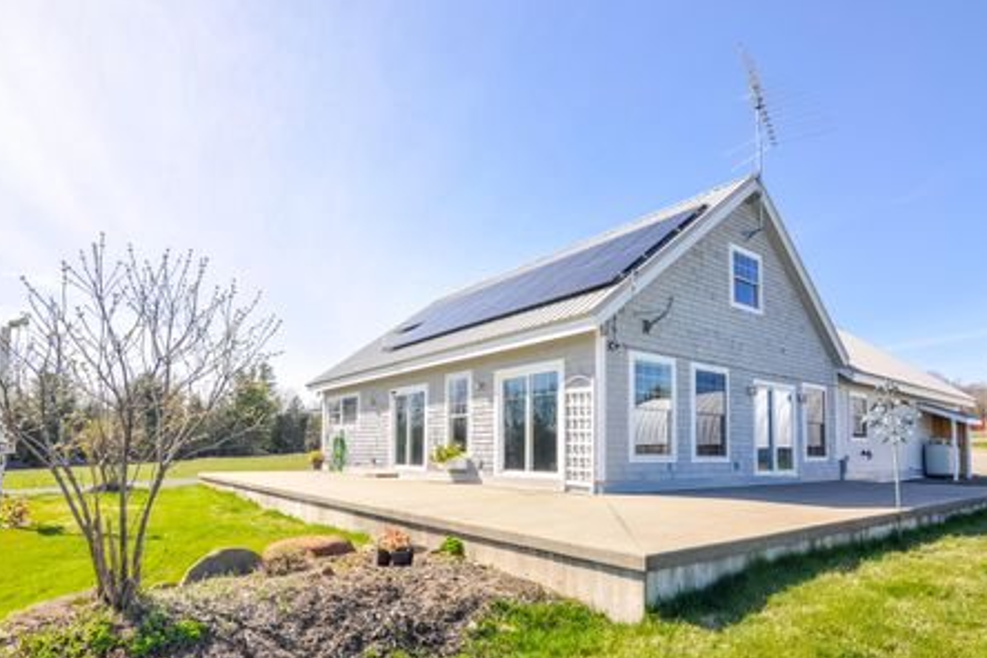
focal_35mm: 19
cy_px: 351
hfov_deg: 88.2
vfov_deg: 65.7
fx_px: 509
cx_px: 505
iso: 320
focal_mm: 11
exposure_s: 1/400
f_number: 10
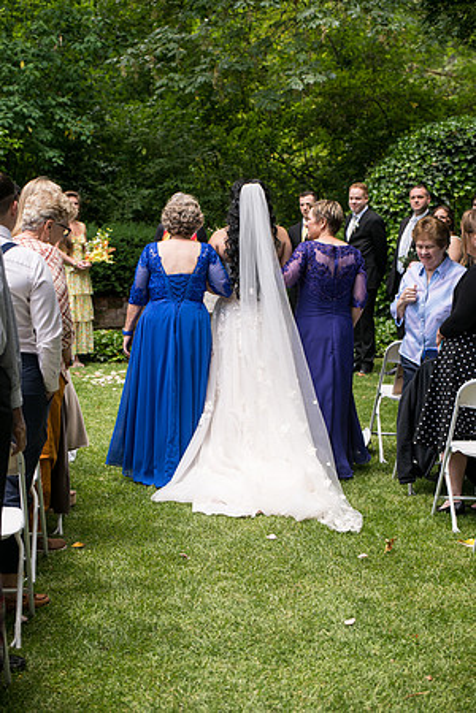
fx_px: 1388
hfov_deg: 19.5
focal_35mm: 70
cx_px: 238
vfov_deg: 28.8
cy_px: 356
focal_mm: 70
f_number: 4
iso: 250
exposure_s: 1/400
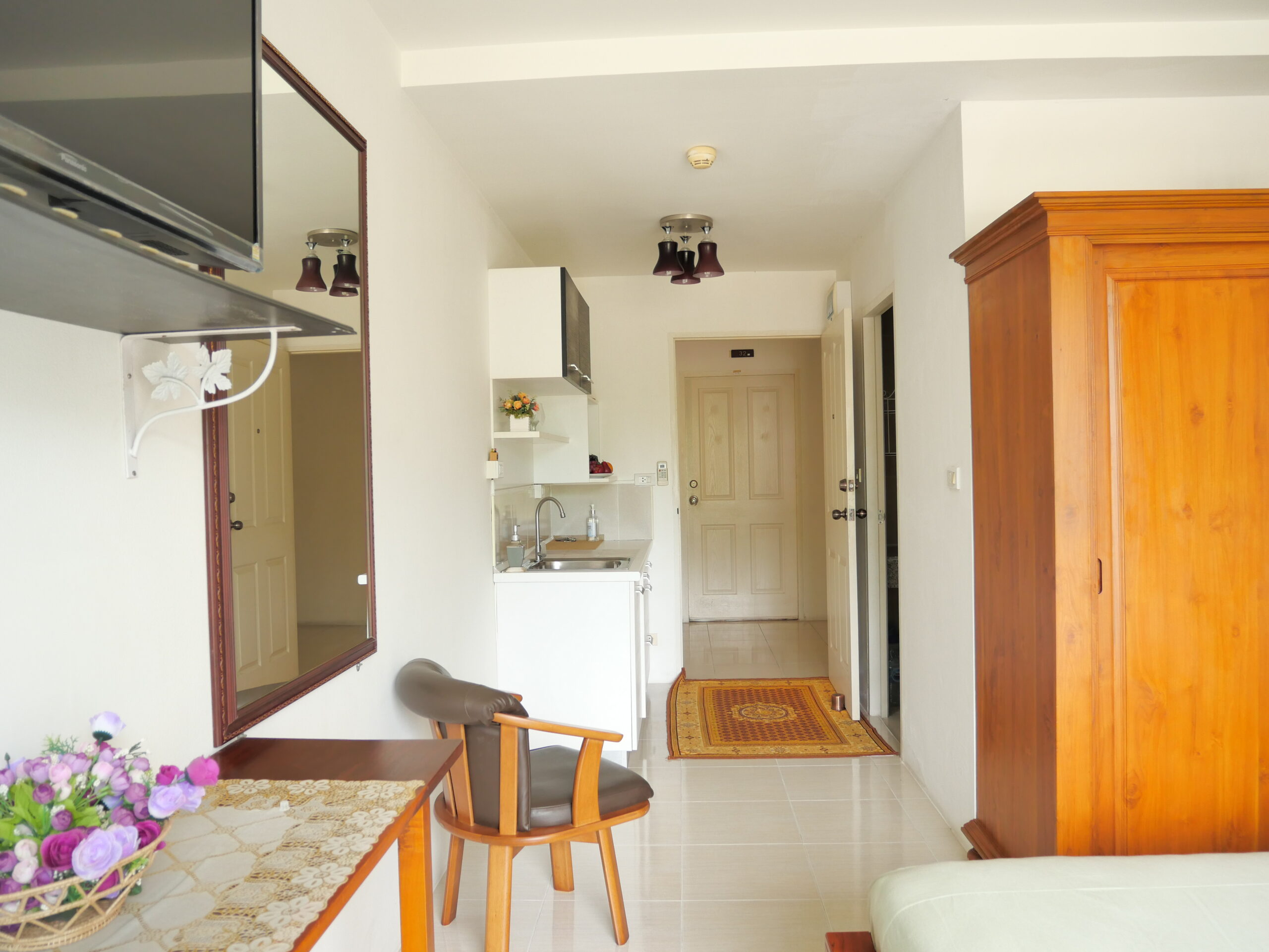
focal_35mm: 24
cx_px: 634
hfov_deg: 71.6
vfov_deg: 56.8
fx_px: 880
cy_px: 476
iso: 640
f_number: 3.5
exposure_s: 1/60
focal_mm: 12
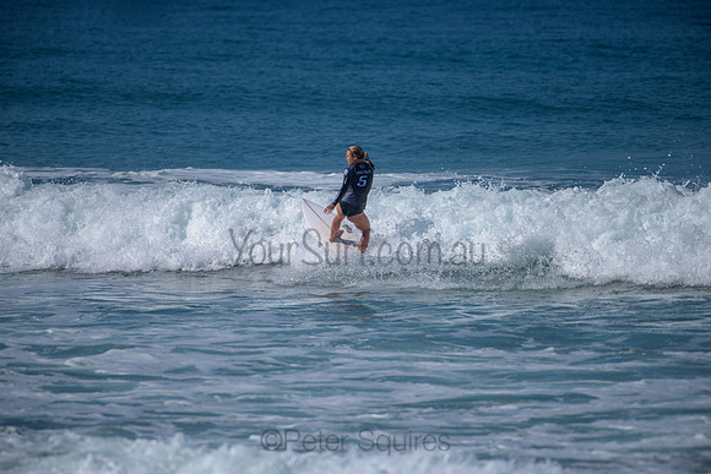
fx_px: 9877
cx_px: 356
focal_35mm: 500
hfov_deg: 4.1
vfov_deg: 2.8
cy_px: 237
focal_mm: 500
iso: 100
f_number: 5.6
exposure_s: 1/2000
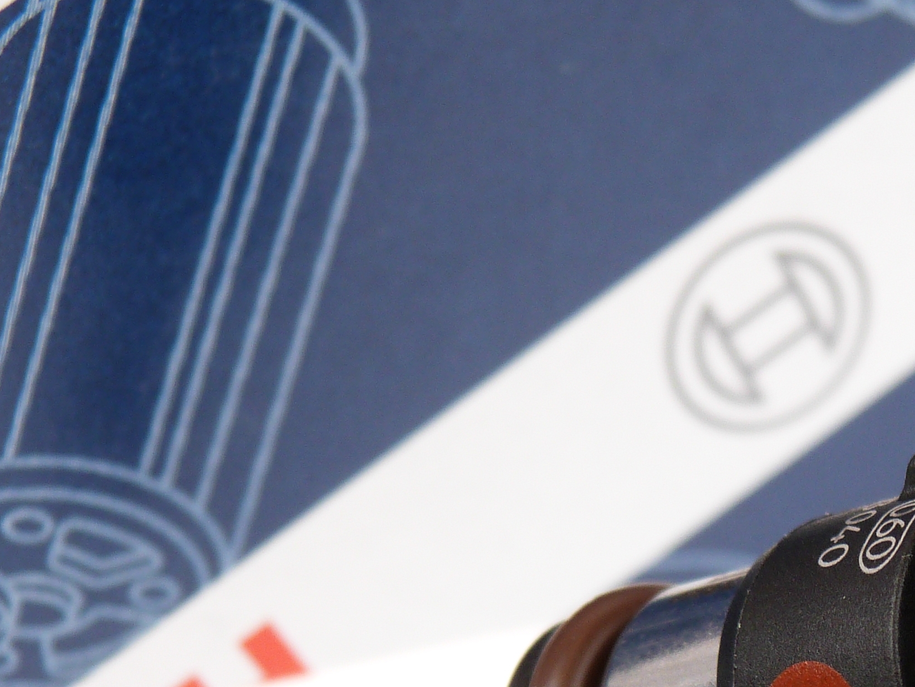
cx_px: 1036
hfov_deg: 17.4
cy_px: 756
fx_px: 2882
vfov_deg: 13.3
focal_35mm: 109
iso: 100
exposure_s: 1/80
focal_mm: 8.1
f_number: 3.2
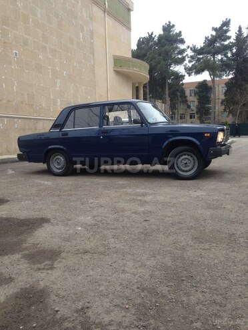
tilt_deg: -4.7
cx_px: 124
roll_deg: +0.3
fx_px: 315
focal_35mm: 33
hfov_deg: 42.9
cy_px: 165
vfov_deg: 55.4
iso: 50
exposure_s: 1/40
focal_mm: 4.12
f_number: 2.4
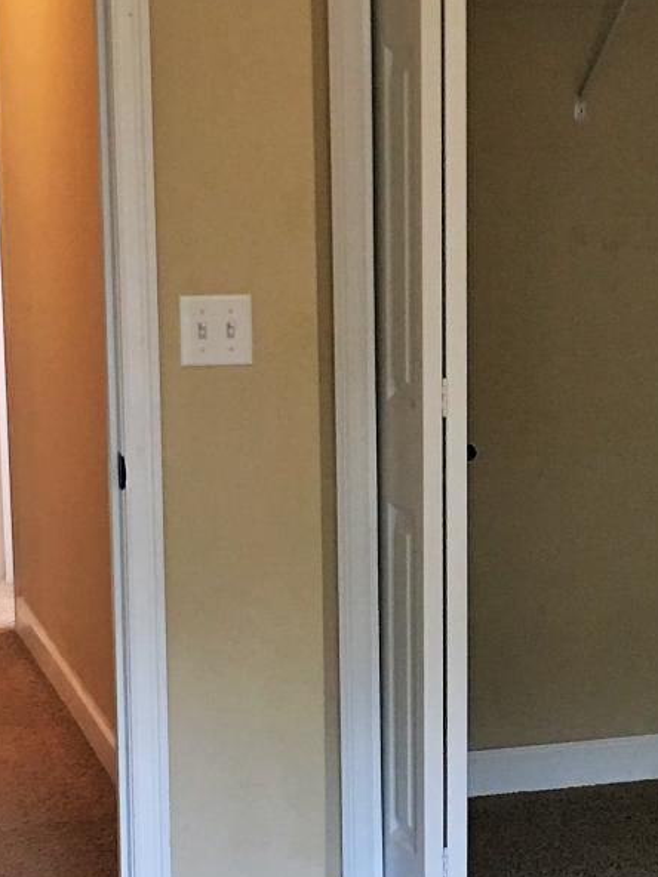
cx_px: 628
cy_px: 551
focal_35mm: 98
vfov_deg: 20.0
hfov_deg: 14.9
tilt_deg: -9.5
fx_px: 2484
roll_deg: -0.3
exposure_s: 1/15
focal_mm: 4.15
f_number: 2.2
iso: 50
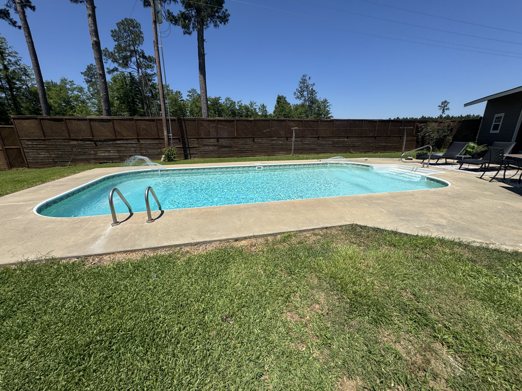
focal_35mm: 14
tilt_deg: -17.6
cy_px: 196
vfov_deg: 85.7
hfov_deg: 102.1
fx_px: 211
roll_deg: +0.0
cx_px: 261
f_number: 2.2
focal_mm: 2.22
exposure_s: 1/3247
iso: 50
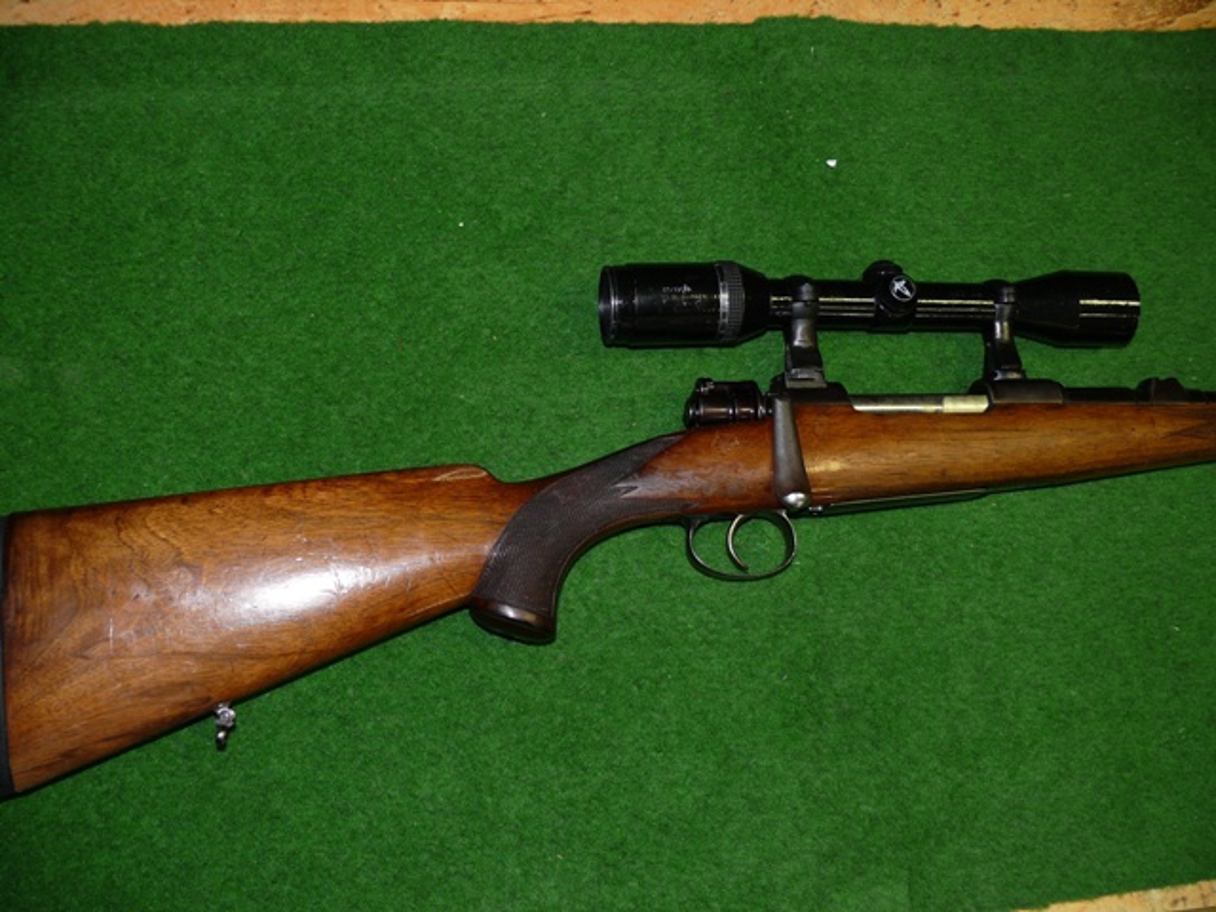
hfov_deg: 52.6
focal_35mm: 35
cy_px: 456
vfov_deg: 40.7
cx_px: 608
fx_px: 1229
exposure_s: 1/30
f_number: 2.8
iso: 100
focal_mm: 7.4
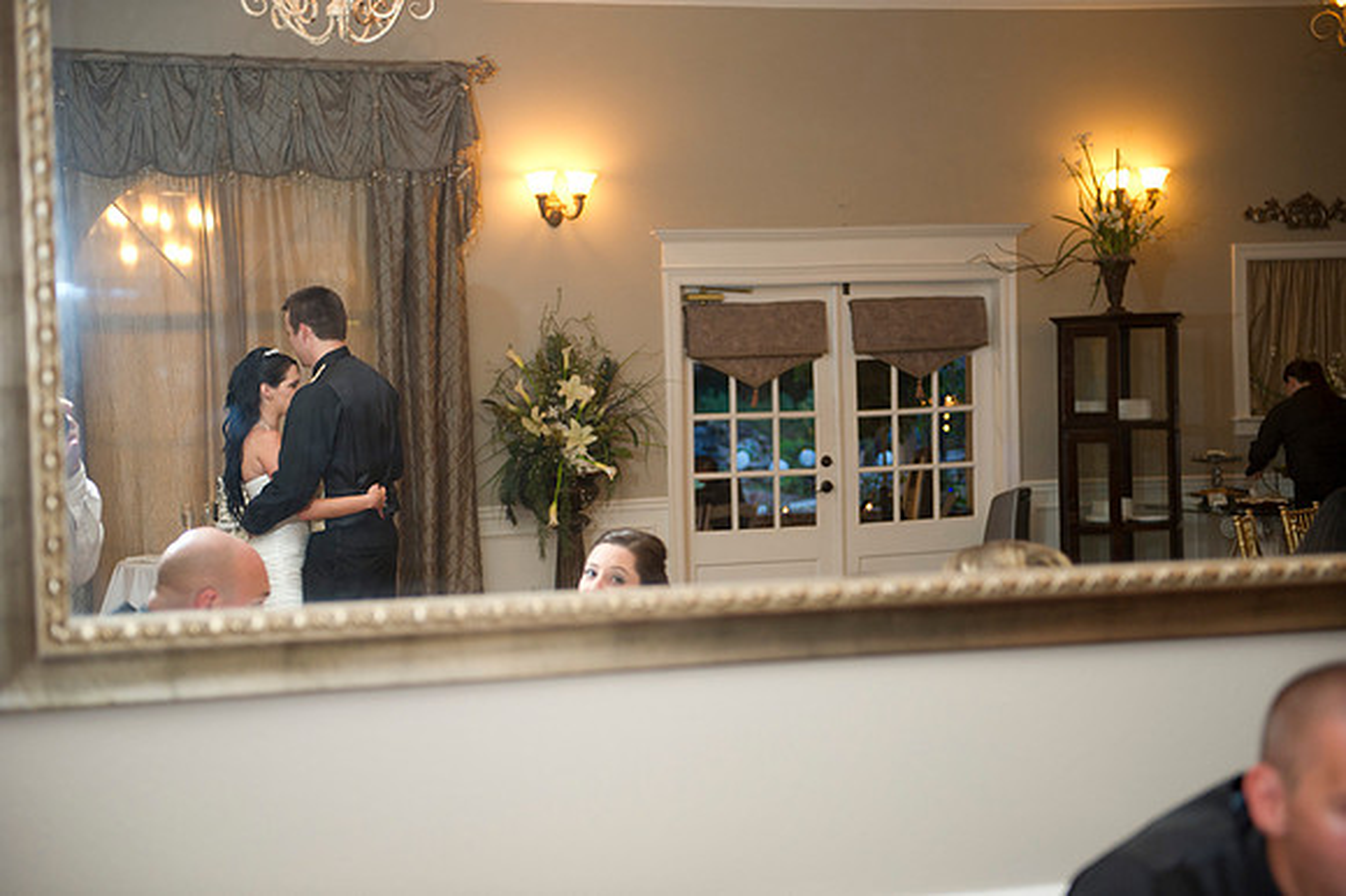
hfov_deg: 34.5
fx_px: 2167
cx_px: 673
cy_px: 448
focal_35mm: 58
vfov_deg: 23.4
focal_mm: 58
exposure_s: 1/60
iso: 2000
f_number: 2.8
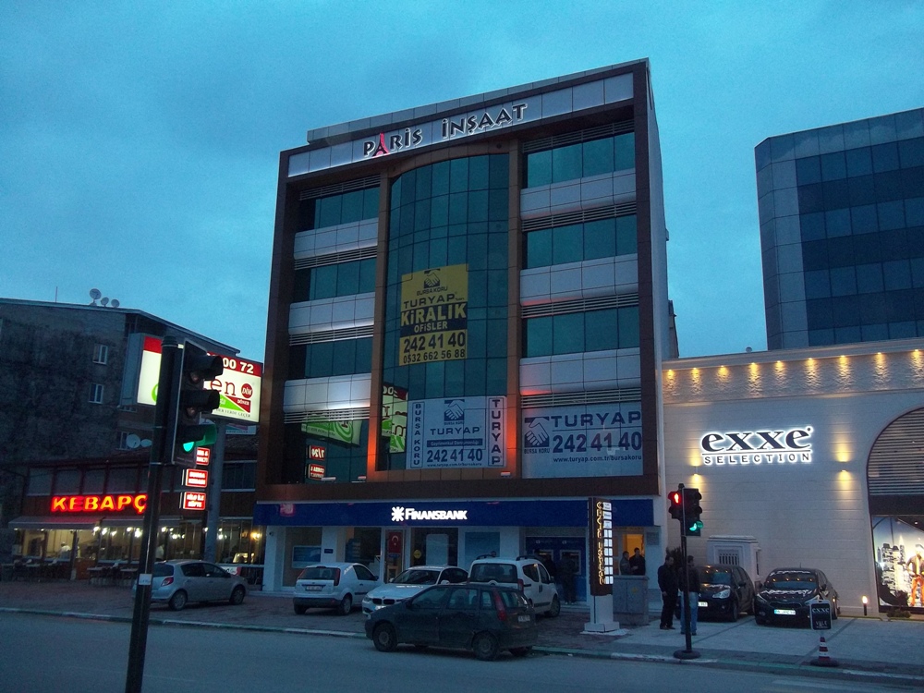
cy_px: 346
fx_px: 854
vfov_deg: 44.2
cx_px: 462
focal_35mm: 32
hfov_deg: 56.8
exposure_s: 1/30
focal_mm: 5.7
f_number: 2.9
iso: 160
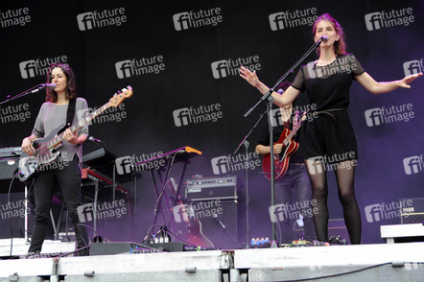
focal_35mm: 53
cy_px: 139
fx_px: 624
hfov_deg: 37.5
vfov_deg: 25.5
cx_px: 210
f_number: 2.8
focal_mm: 52
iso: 1600
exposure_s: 1/200
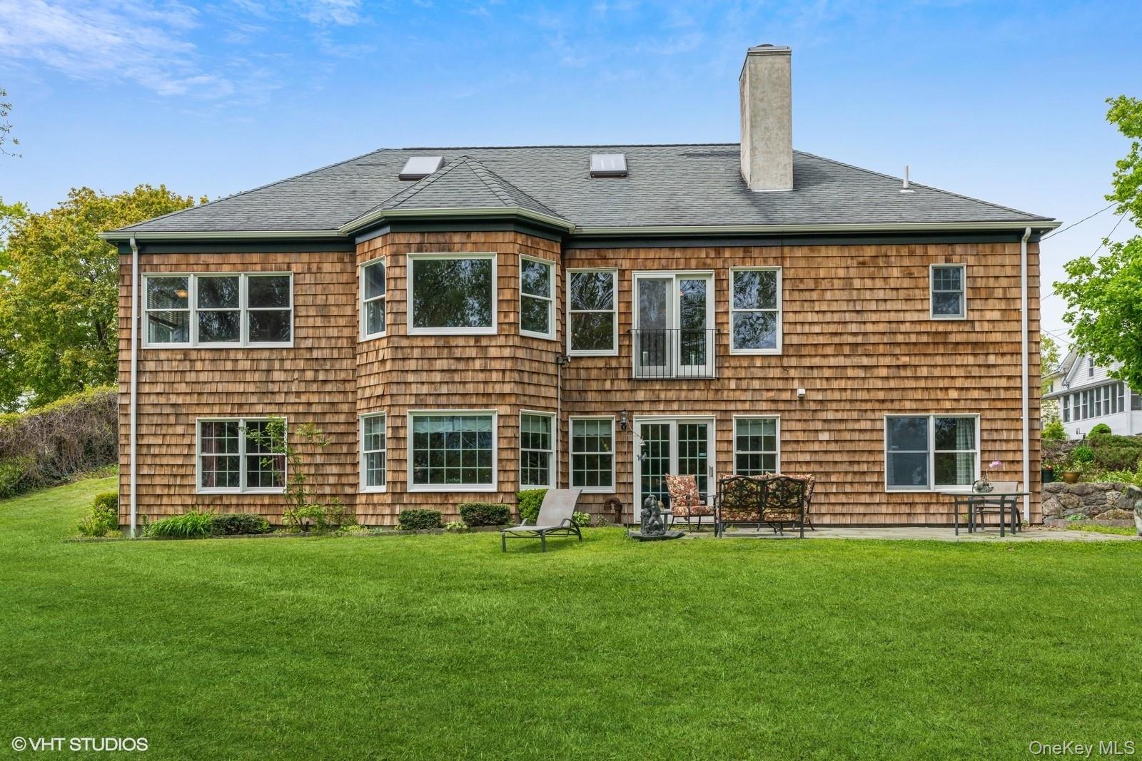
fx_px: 952
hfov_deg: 61.9
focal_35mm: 30
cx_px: 571
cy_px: 380
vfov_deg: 43.6
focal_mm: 30
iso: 200
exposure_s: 1/200
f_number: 9
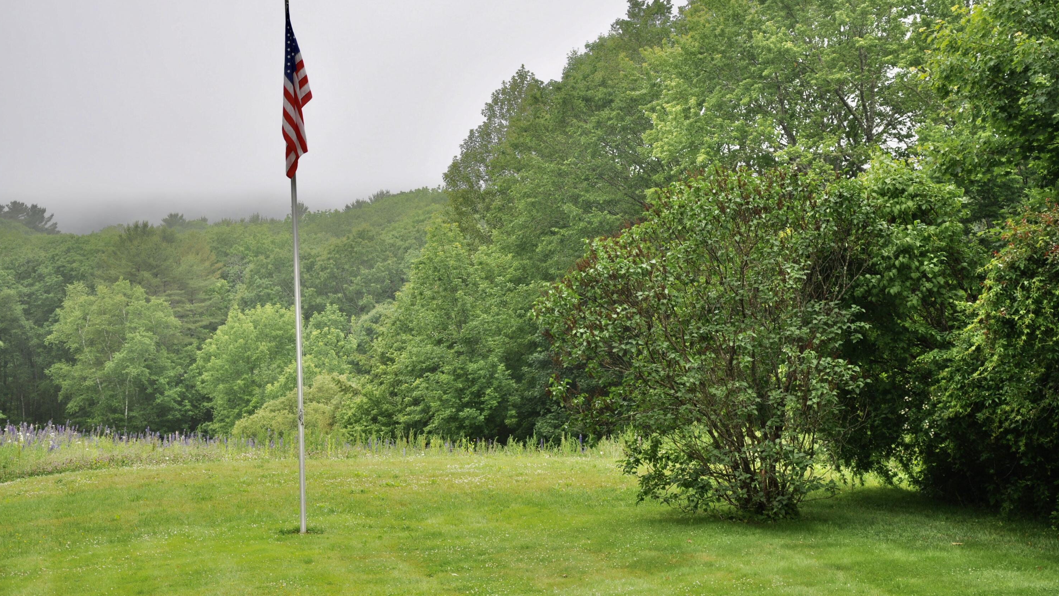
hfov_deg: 27.9
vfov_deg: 15.9
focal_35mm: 76
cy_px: 258
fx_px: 2134
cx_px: 530
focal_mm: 48
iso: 200
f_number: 5.6
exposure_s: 1/200
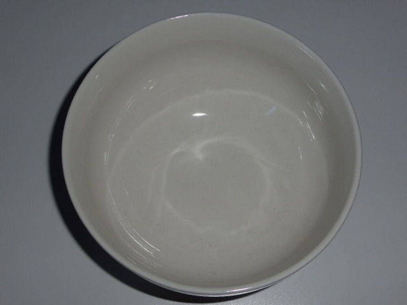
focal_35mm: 57
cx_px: 204
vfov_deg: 25.7
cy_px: 152
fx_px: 670
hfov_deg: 33.8
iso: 100
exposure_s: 1/60
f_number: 4.6
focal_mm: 9.7
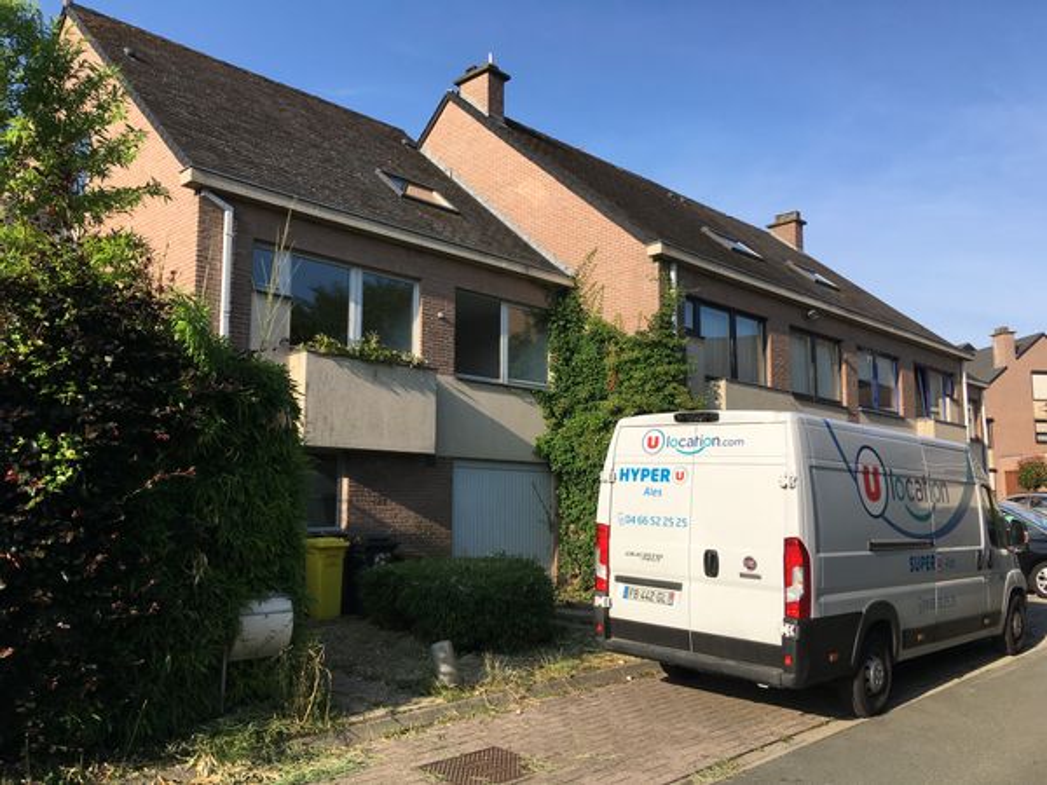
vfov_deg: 48.2
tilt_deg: +5.2
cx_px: 524
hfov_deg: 61.7
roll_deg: -0.2
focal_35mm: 29
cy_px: 392
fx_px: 877
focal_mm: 4.15
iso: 25
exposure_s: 1/1326
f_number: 2.2
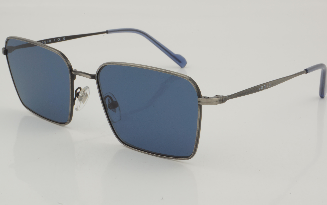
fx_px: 686
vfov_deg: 16.9
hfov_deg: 26.8
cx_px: 164
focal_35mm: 77
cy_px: 98
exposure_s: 1/3
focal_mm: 50
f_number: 32
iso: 100
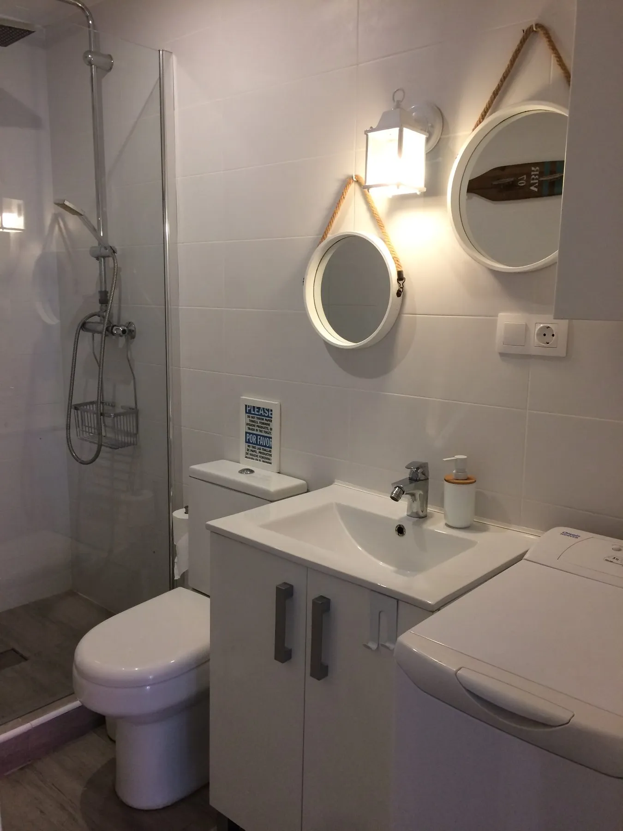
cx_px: 312
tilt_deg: -12.4
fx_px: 696
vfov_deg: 61.7
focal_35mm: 29
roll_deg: -0.3
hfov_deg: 48.2
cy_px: 416
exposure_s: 1/33
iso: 64
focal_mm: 4.15
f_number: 2.2
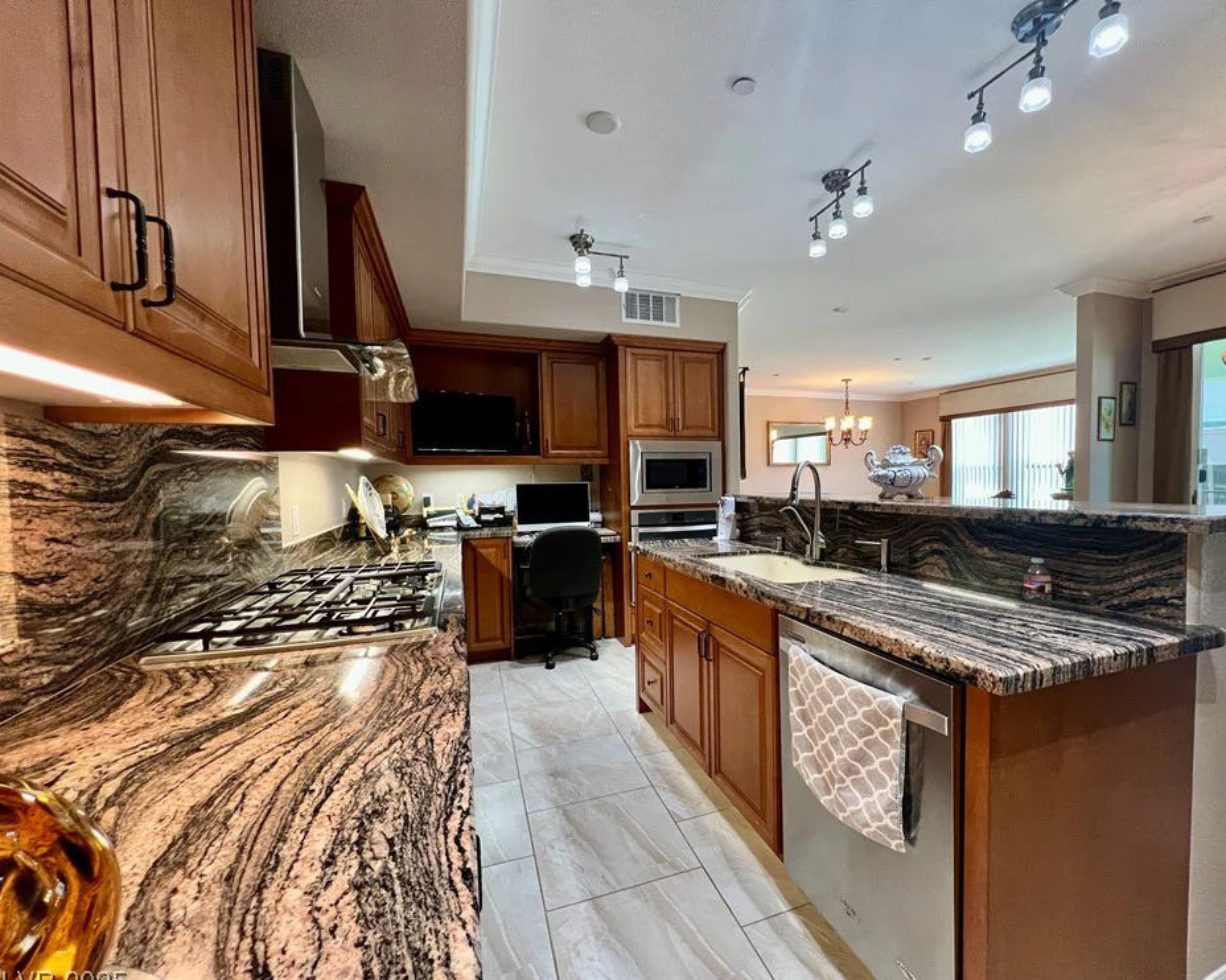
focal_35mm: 14
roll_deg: +1.1
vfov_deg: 87.9
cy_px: 505
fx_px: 508
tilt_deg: -3.1
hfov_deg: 100.4
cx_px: 670
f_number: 1.8
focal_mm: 1.57
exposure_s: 1/60
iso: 200
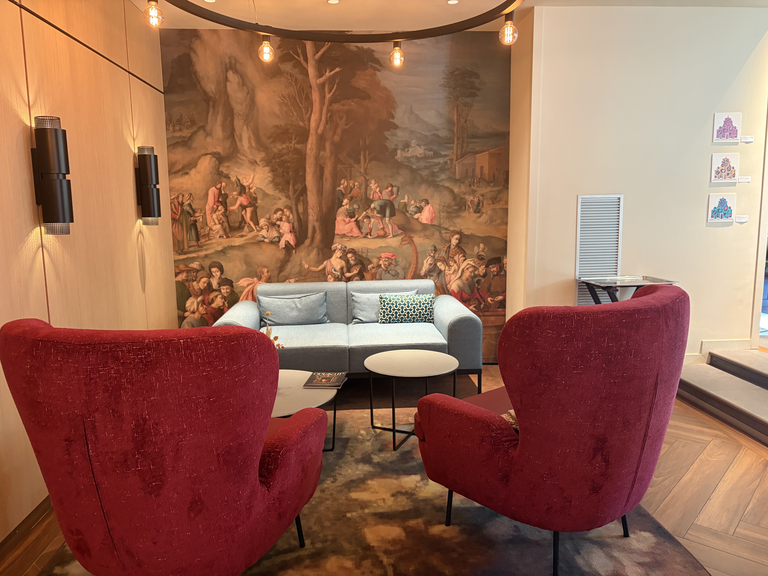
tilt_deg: -7.5
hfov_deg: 67.3
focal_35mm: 26
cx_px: 384
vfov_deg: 53.1
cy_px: 288
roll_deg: +1.0
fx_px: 577
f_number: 1.6
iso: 250
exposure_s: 1/50
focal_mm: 5.96
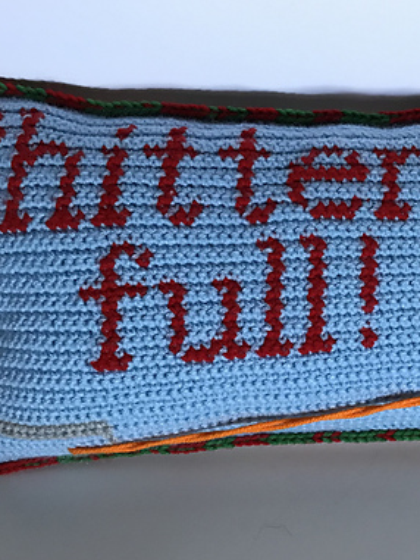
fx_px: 760
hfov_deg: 30.2
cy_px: 317
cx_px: 335
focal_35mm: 47
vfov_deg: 40.3
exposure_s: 1/15
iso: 50
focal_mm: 3.99
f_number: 1.8
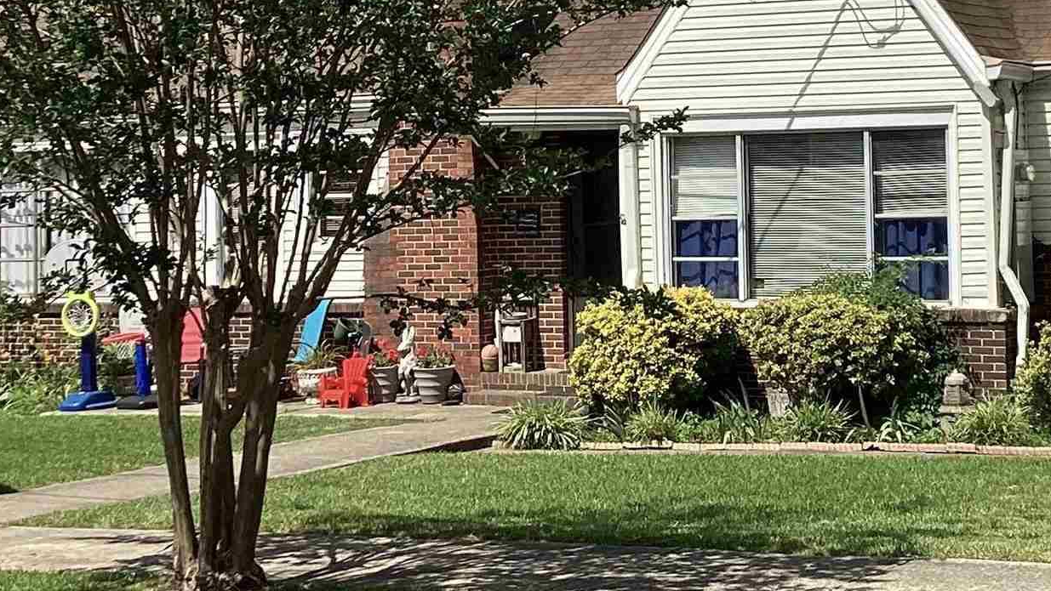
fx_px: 2341
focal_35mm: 84
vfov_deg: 14.3
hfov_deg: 25.1
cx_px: 744
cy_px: 101
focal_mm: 3.3
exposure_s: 1/1567
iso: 25
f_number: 2.4
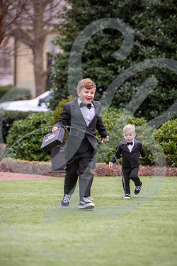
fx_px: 1327
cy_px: 138
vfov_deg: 11.4
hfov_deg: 7.6
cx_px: 91
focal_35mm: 180
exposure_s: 1/1000
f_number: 2.8
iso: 640
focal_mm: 150
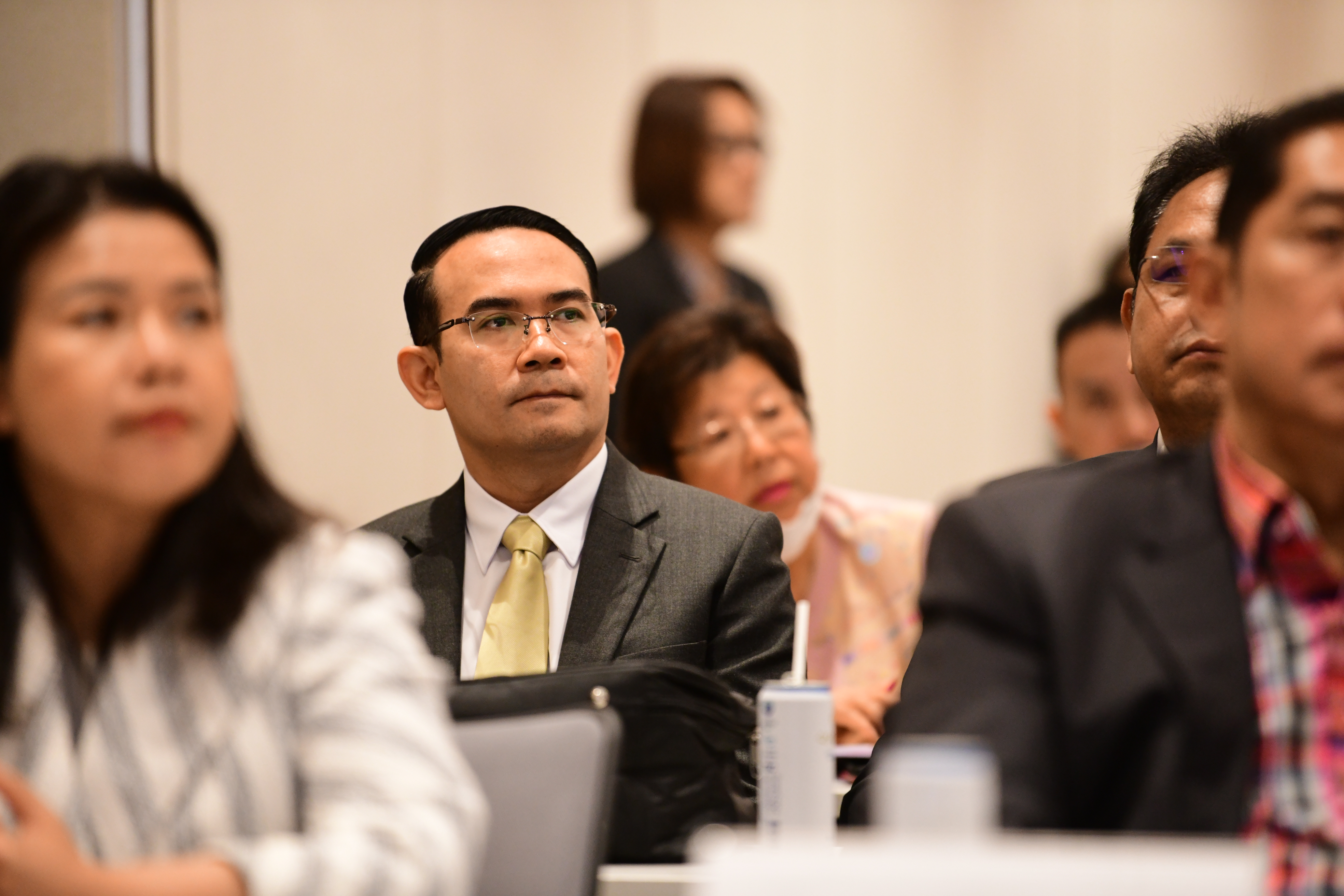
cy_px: 448
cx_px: 672
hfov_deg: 10.3
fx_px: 7466
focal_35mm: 200
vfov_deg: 6.9
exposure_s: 1/160
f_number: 2.8
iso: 3200
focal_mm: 200
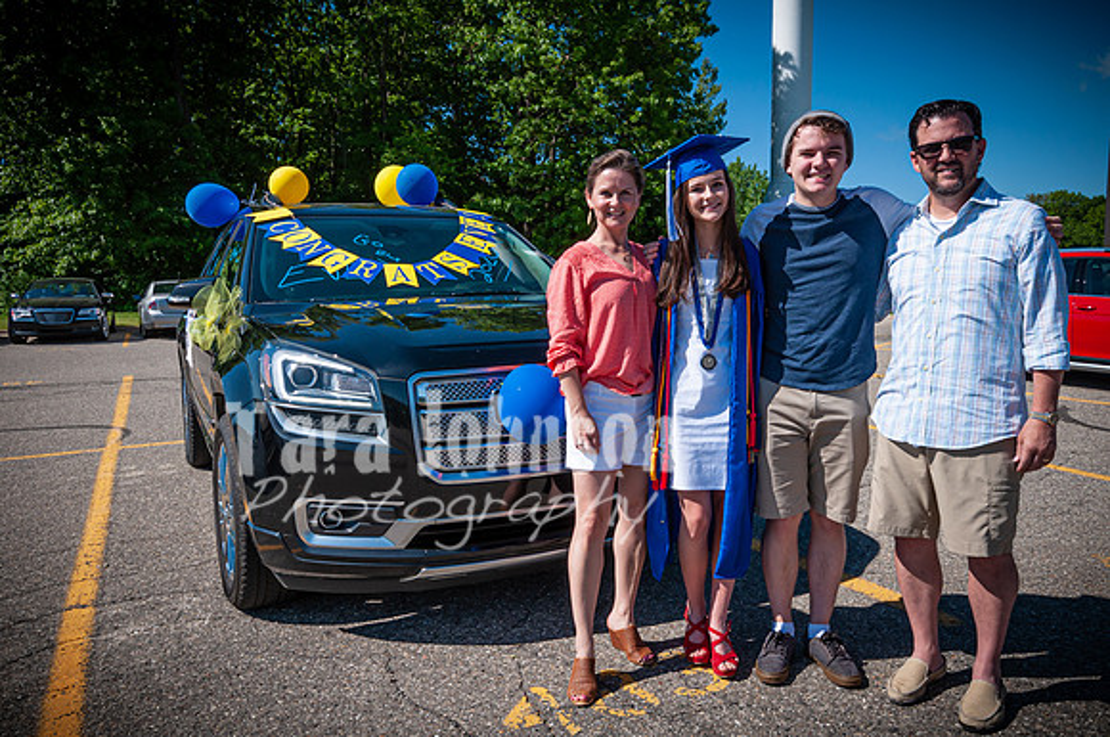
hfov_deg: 66.6
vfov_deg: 47.2
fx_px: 844
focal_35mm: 27
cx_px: 589
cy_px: 371
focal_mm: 17
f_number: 10
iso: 200
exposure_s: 1/400
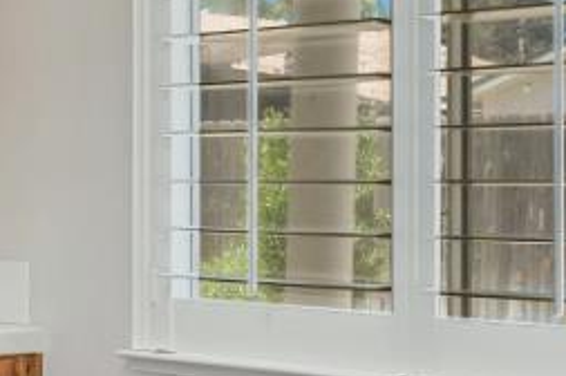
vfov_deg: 14.4
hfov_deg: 21.4
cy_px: 216
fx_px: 1492
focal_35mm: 95
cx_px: 369
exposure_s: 1/15
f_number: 7.1
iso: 640
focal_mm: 16
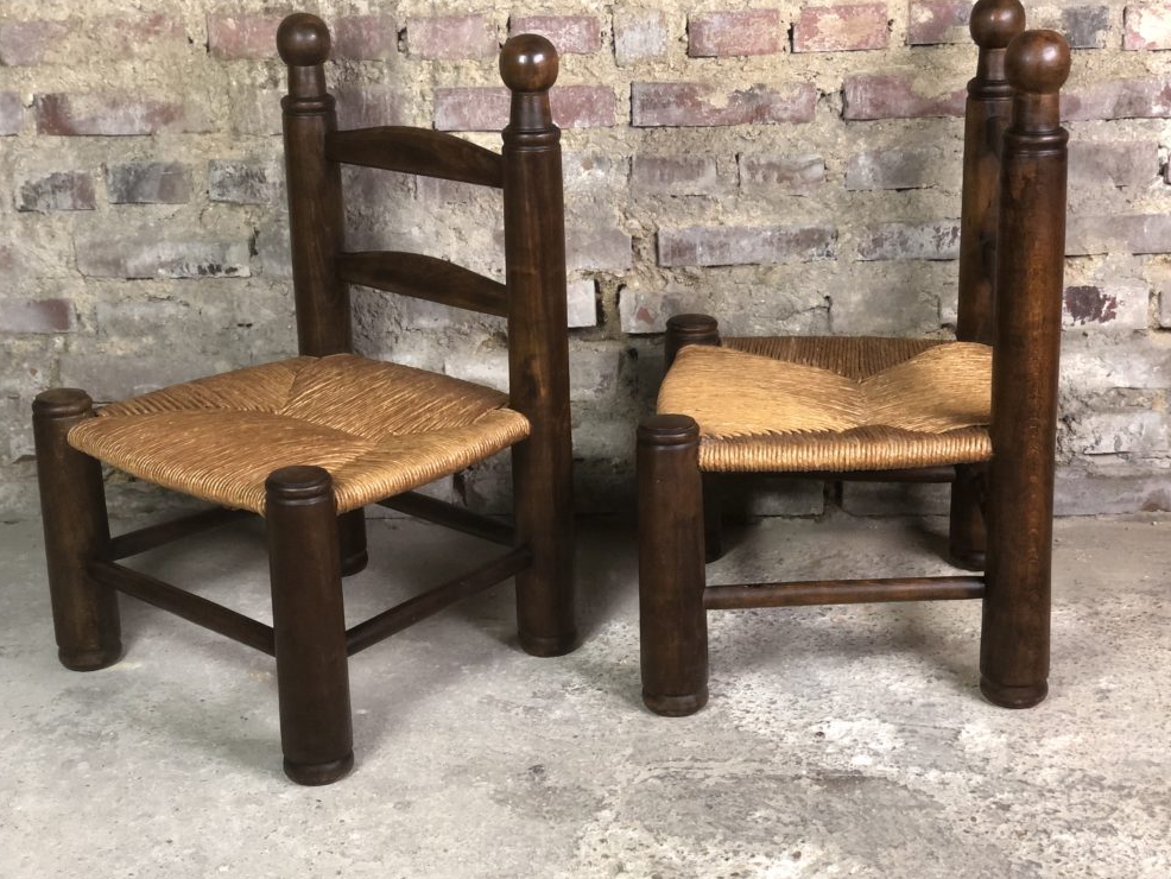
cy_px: 445
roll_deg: +2.5
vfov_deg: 27.0
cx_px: 601
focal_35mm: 54
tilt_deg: -19.0
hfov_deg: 35.5
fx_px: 1827
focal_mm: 6
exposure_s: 1/33
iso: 125
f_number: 2.4
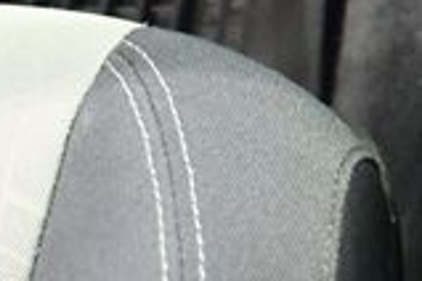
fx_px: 2298
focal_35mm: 196
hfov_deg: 9.8
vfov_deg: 6.8
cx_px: 817
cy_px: -209
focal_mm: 32.5
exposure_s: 1/10
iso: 12800
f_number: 5
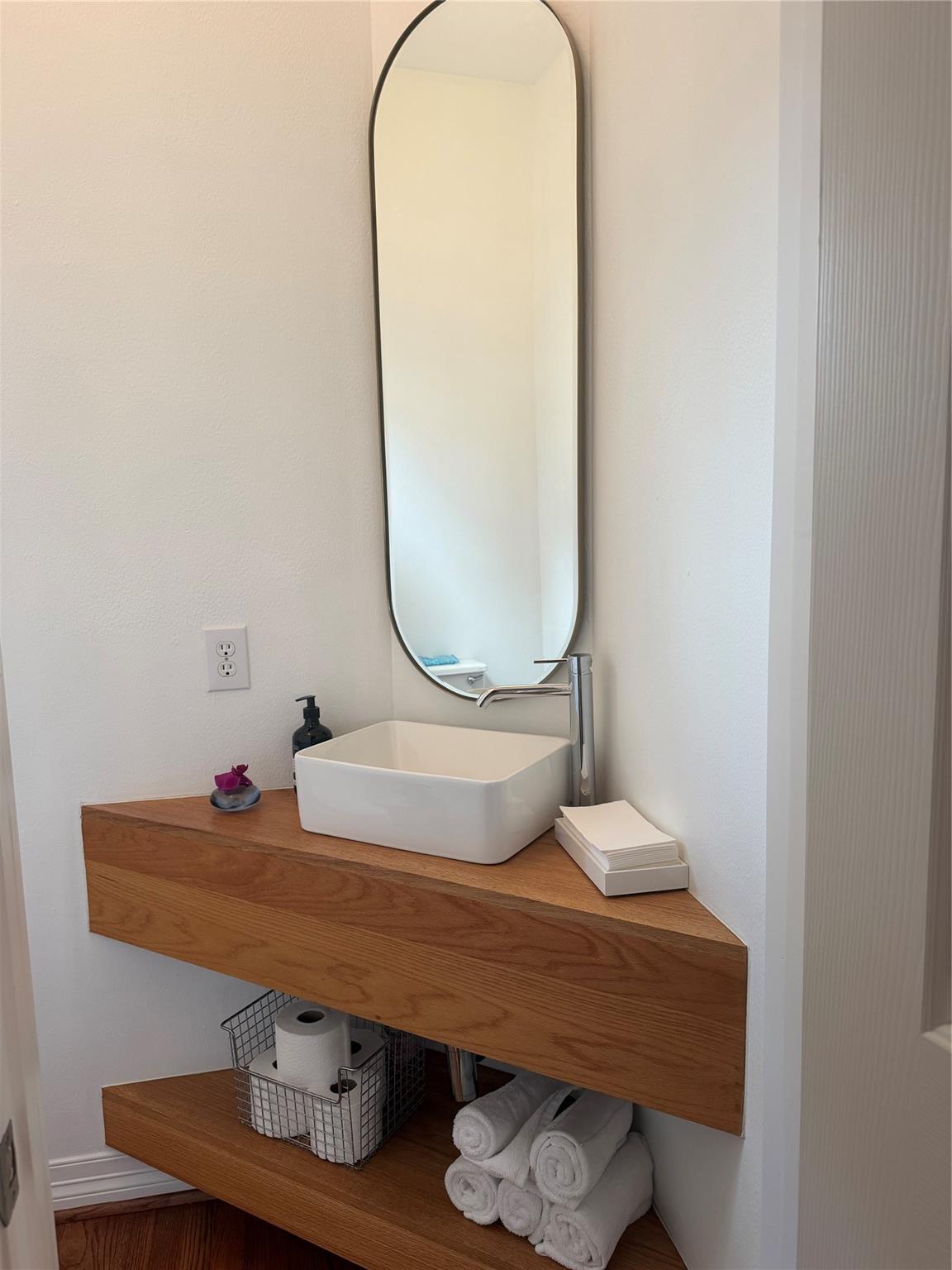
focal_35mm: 24
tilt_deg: -7.9
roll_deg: +1.9
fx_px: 880
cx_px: 476
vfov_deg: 71.6
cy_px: 635
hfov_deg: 56.8
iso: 125
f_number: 1.78
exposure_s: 1/120
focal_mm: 6.76
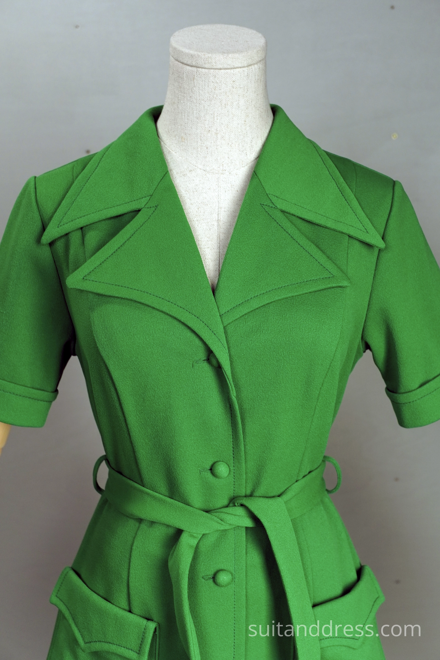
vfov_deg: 41.1
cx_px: 220
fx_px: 880
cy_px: 330
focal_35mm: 48
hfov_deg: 28.1
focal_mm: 32
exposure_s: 1/125
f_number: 4
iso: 400
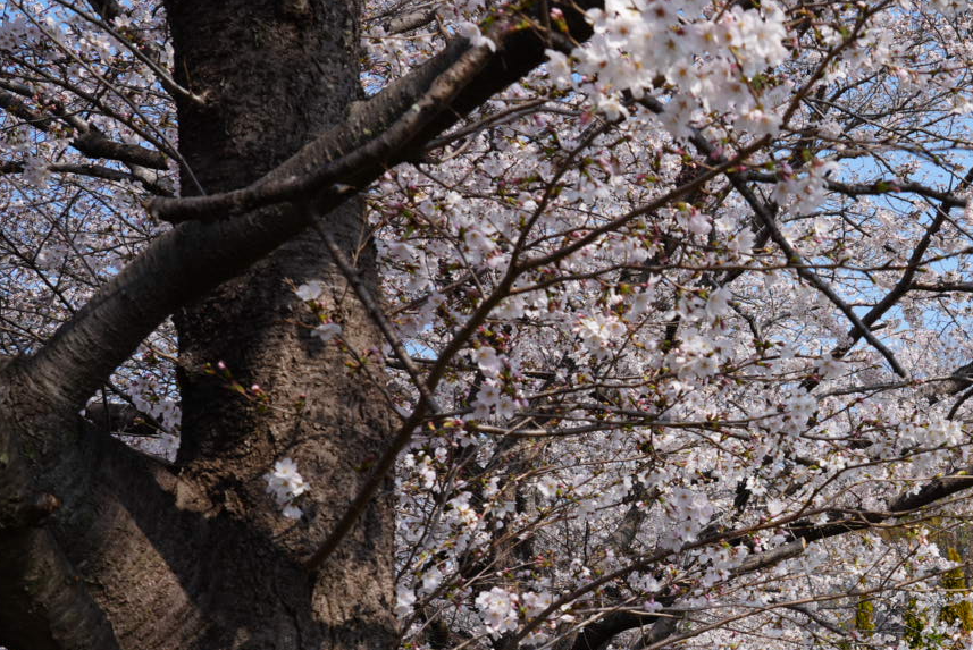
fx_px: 1785
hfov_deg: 29.2
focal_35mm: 66
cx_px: 882
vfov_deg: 20.5
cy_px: 463
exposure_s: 1/160
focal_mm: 35
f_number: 10
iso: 100
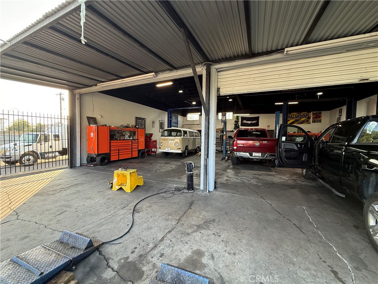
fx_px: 153
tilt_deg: -1.8
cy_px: 142
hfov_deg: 102.1
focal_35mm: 14
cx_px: 189
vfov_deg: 85.7
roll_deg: -0.8
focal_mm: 2.22
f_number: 2.2
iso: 100
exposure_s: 1/99
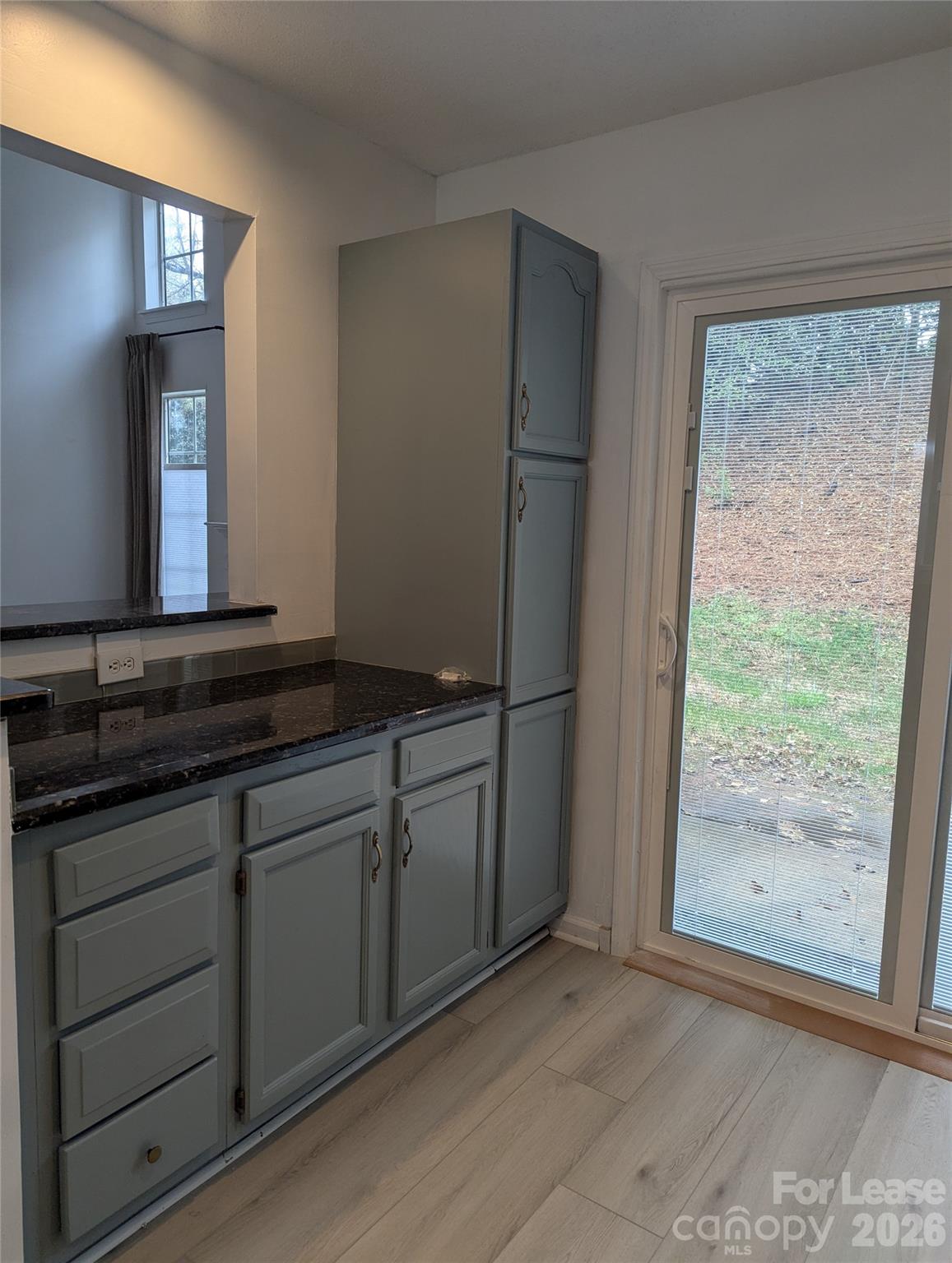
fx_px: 878
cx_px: 476
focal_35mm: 24
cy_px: 632
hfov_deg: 56.9
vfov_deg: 71.5
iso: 155
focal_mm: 6.81
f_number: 1.85
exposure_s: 1/120
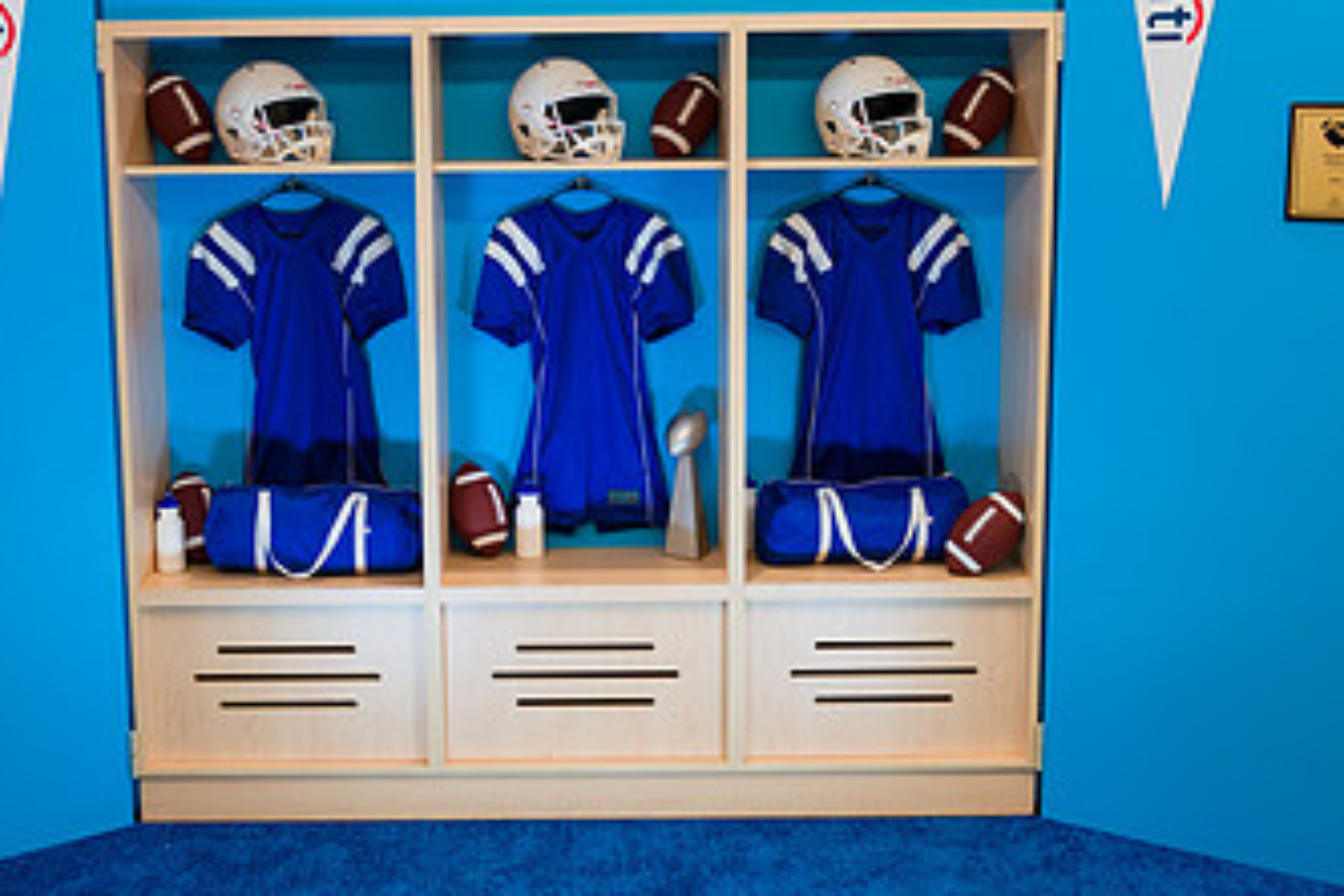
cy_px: 343
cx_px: 561
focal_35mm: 47
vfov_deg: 28.6
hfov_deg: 41.8
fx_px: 1755
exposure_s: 1/200
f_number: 4
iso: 640
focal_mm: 27
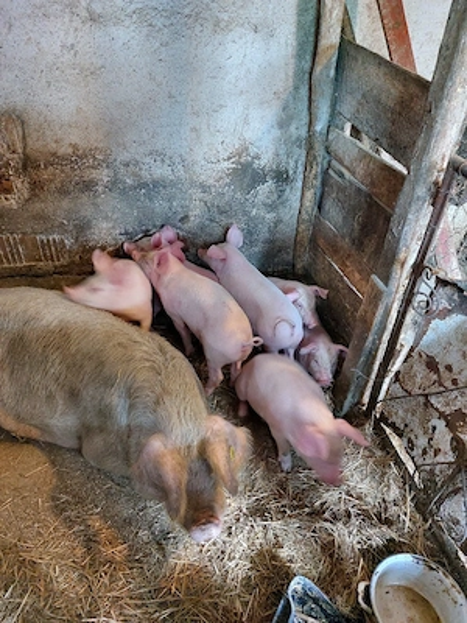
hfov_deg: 56.8
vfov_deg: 71.6
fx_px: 432
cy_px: 312
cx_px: 234
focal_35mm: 24
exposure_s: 1/25
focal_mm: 5.23
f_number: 1.8
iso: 500
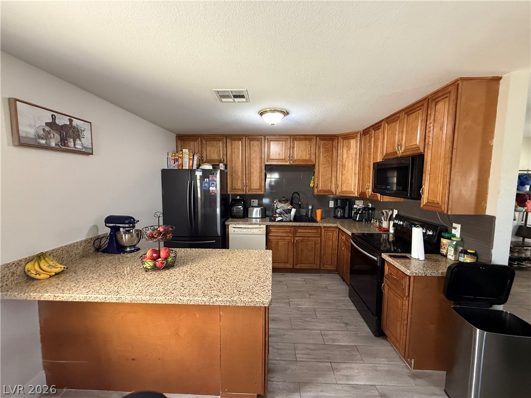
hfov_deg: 102.1
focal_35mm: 14
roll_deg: -0.5
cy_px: 199
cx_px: 266
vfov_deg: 85.7
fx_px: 215
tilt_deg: -5.1
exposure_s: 1/60
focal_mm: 2.22
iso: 640
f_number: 2.2
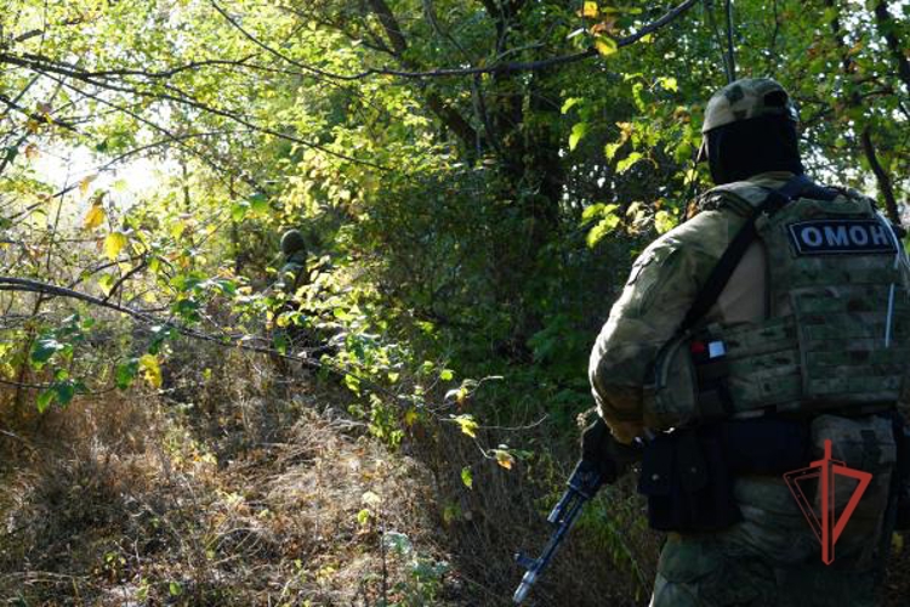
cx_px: 455
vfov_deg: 36.9
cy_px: 304
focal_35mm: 36
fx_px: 910
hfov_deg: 53.1
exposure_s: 1/60
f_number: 4.5
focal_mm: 24
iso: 100
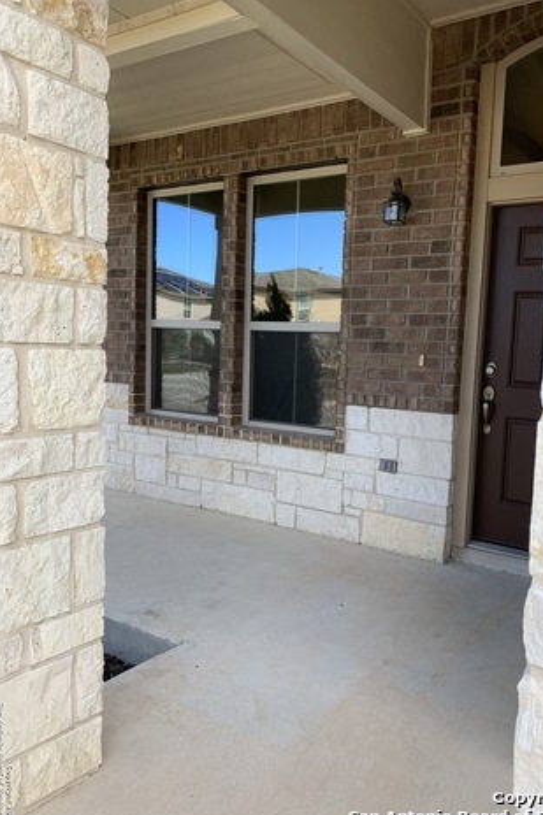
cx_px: 313
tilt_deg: -1.6
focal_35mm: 28
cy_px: 406
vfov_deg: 65.5
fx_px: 634
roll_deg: -2.1
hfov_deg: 46.2
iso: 25
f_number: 1.8
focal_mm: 4.25
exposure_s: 1/428
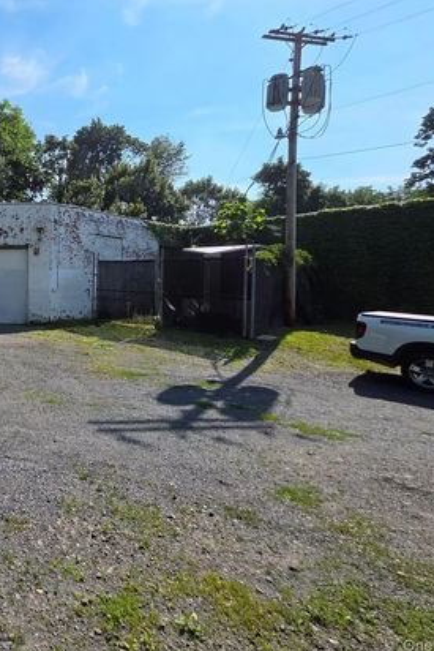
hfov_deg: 48.7
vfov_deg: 80.7
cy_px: 278
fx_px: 379
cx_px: -2
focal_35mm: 21
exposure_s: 1/2929
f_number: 1.9
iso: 40
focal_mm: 2.2
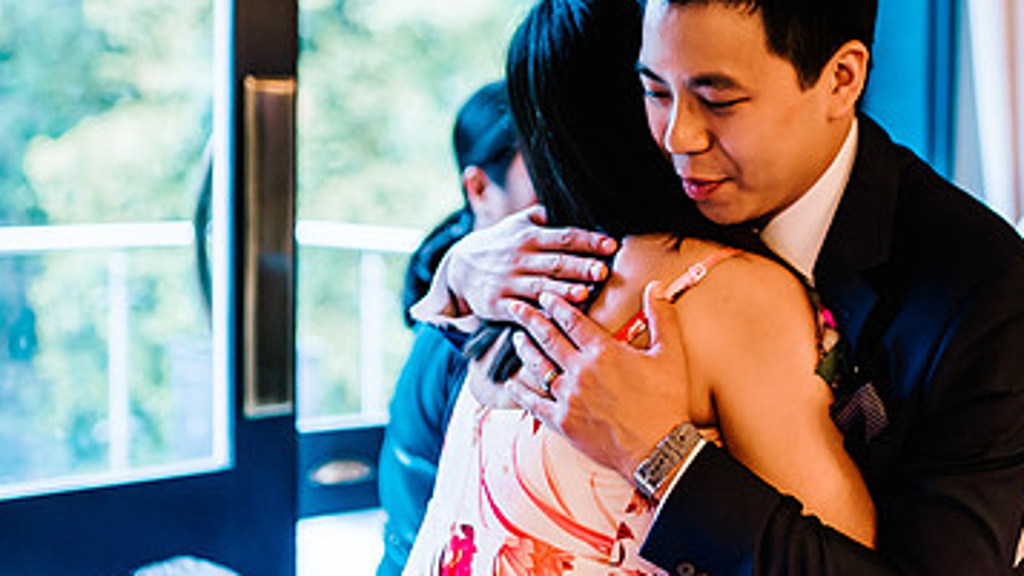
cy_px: 202
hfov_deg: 33.0
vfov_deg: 19.1
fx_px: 1711
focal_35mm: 63
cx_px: 697
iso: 1000
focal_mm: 35
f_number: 1.4
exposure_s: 1/250
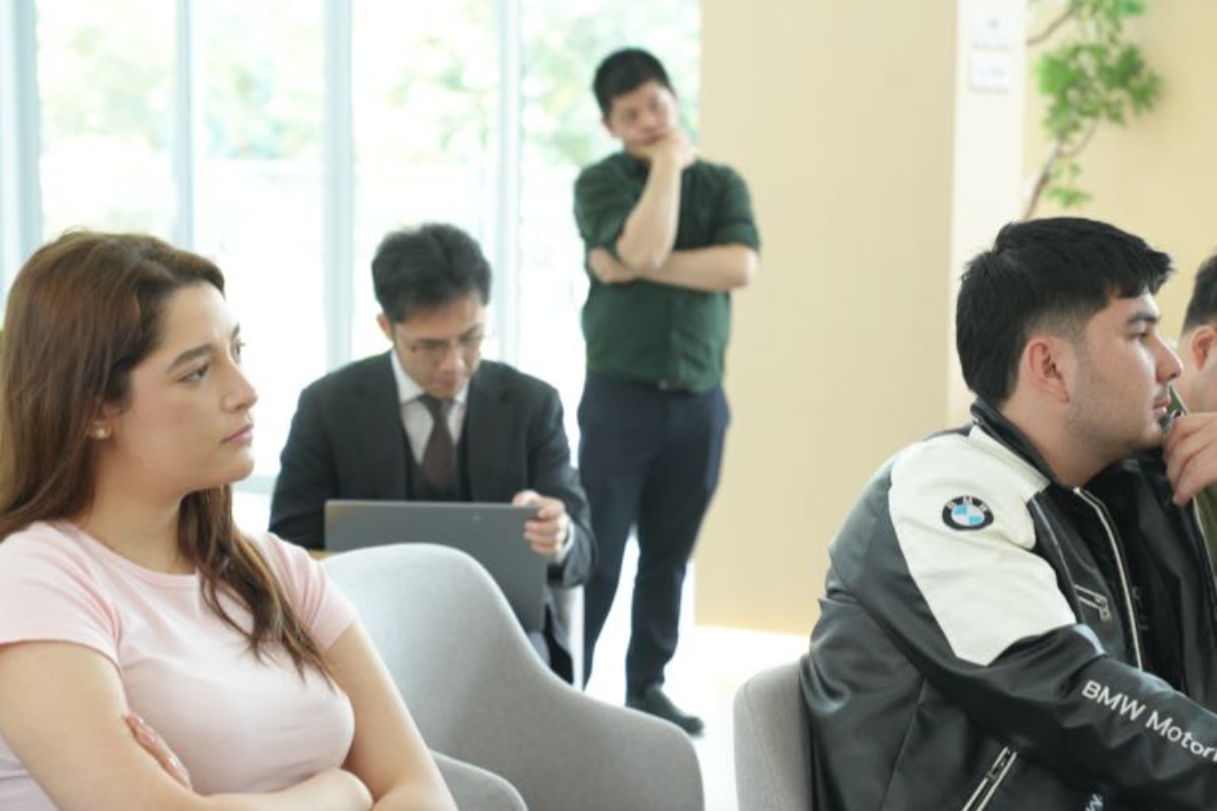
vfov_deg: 13.5
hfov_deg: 20.2
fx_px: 3414
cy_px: 582
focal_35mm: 101
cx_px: 711
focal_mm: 70
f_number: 4.5
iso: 2000
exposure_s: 1/125
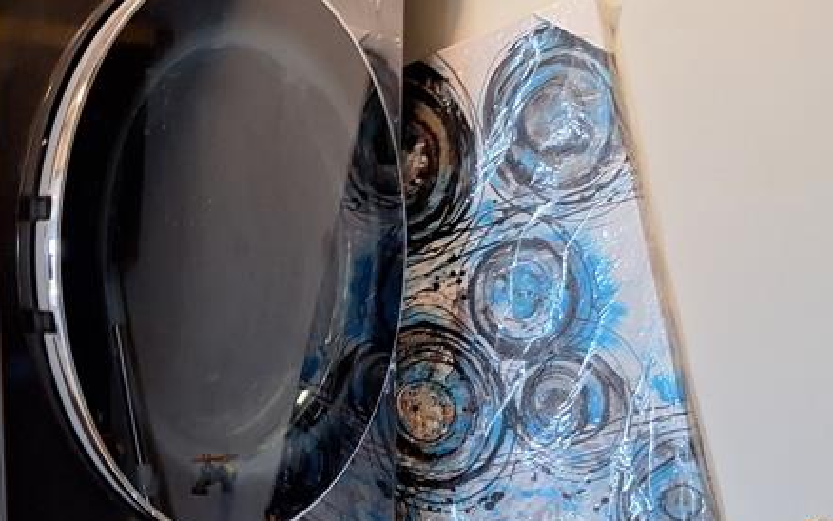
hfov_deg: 34.8
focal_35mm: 57
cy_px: 454
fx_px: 1294
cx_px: 196
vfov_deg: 22.3
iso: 100
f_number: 1.8
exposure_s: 1/40
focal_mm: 5.54
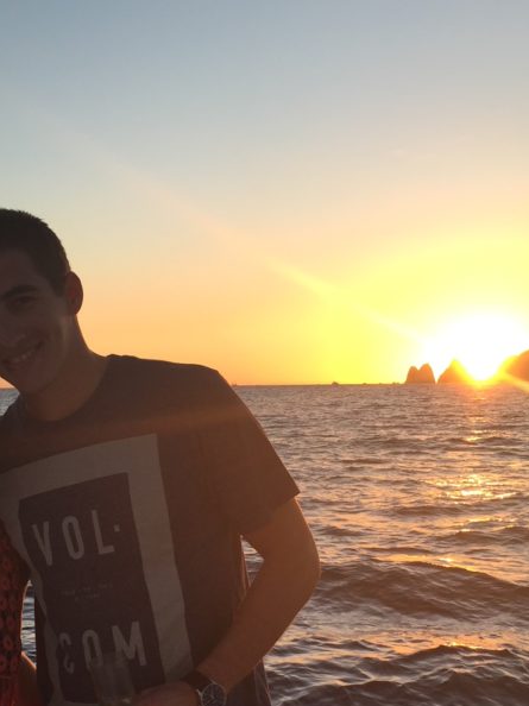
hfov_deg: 28.9
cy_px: 532
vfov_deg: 37.2
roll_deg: +0.2
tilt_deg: -8.1
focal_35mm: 50
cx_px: 170
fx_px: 1020
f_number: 2.2
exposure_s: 1/395
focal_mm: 4.15
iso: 32
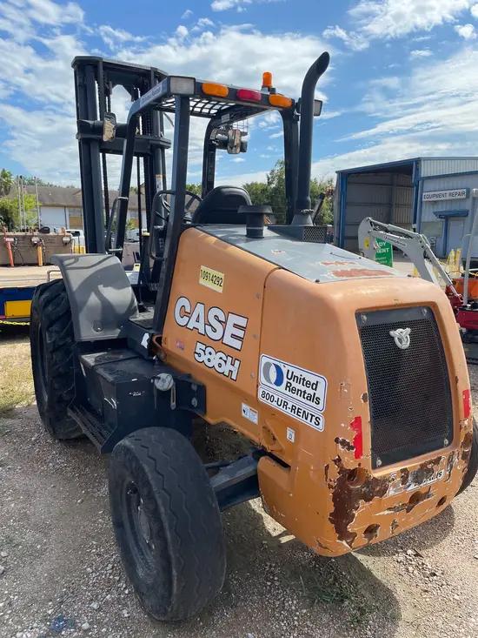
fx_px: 479
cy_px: 319
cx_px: 239
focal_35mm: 26
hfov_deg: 53.1
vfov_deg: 67.3
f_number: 1.6
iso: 32
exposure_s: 1/2681
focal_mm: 4.2
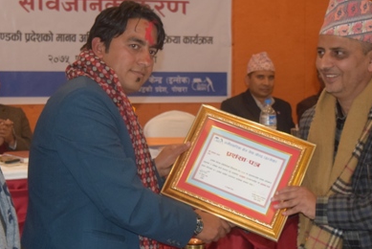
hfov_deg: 27.2
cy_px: 127
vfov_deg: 18.5
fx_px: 765
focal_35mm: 74
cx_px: 134
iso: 2000
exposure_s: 1/60
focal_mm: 30
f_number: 4.2
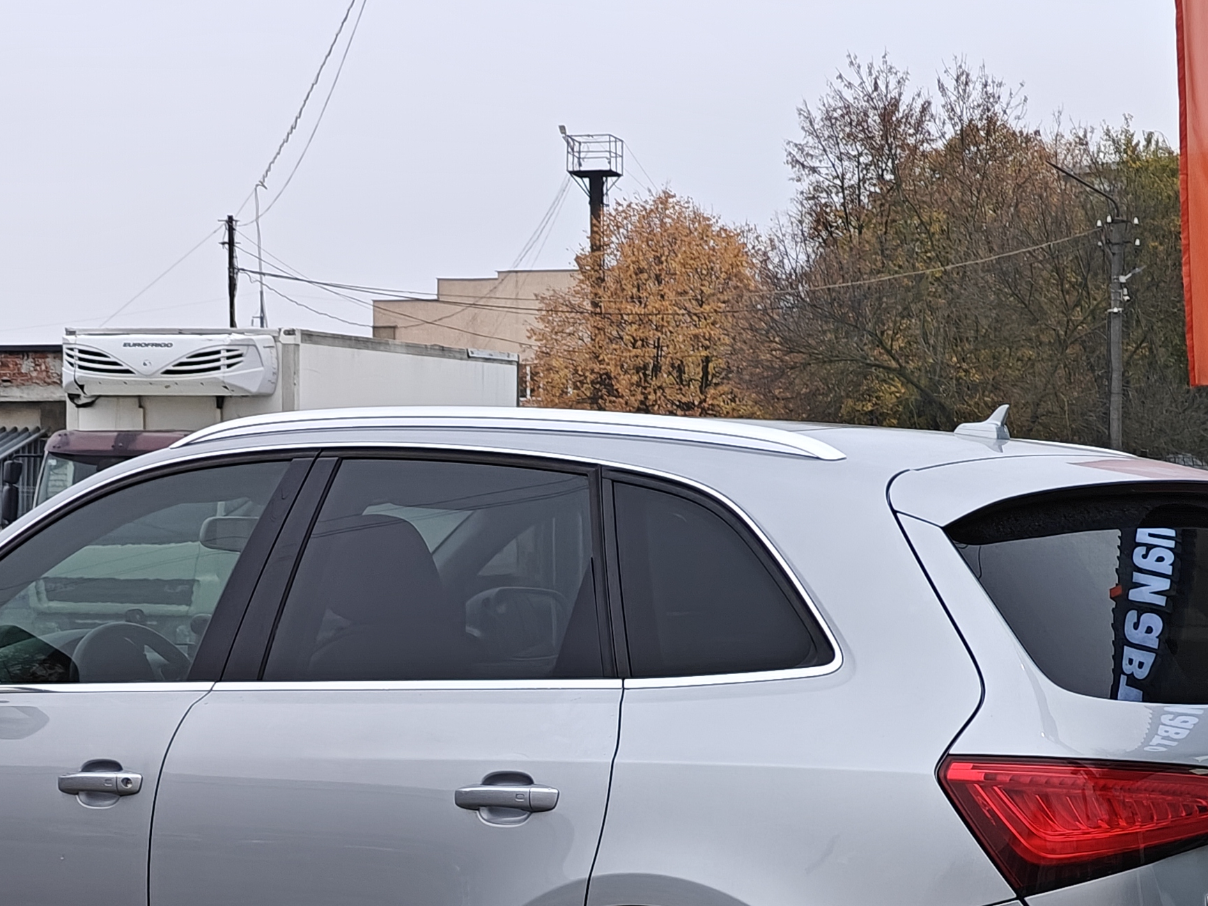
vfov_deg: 17.1
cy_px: 816
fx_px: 2967
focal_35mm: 85
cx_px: 569
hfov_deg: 23.0
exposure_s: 1/189
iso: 160
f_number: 2
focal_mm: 7.08
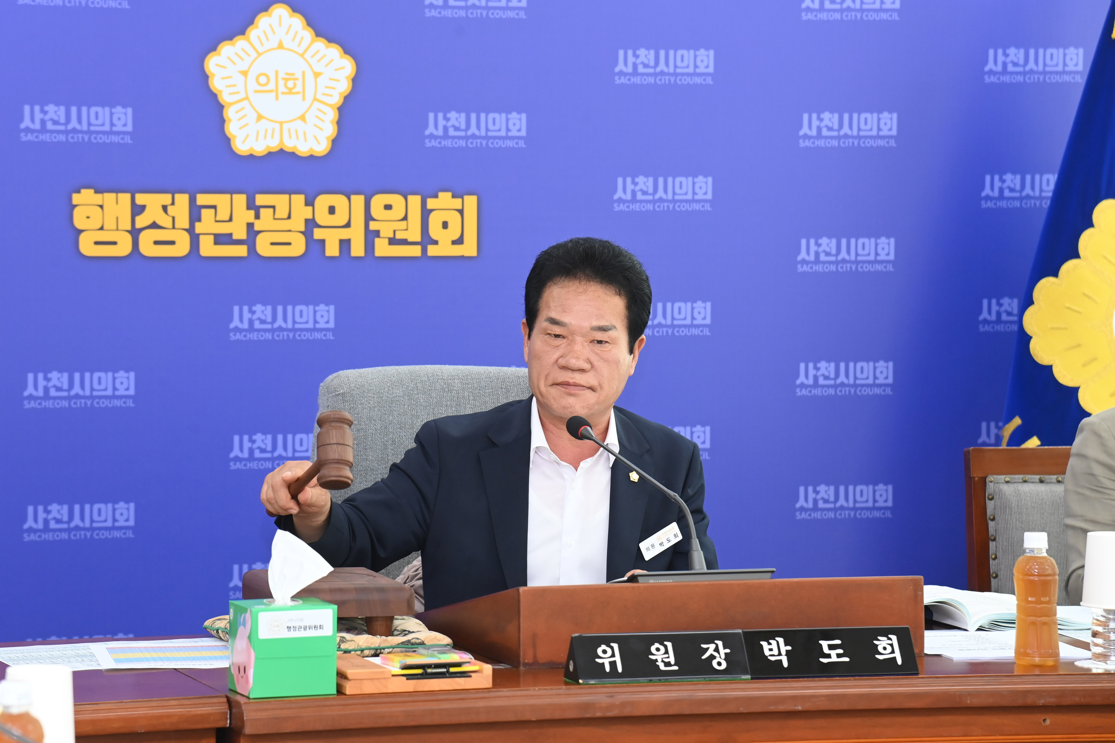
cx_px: 558
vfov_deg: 11.4
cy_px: 372
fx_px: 3716
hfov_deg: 17.1
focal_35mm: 120
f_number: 6.3
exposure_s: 1/250
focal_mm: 120
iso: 2500
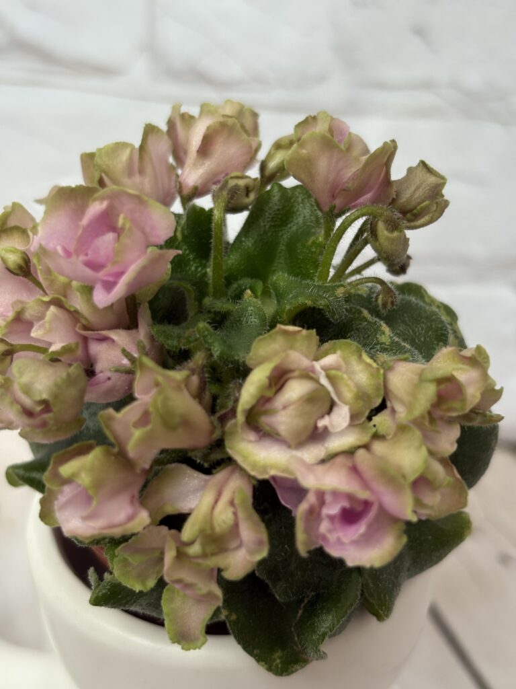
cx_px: 258
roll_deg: +1.9
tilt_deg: -33.0
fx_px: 1034
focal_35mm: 52
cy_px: 344
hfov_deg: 28.0
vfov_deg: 36.8
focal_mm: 5.96
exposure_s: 1/197
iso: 80
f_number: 1.6
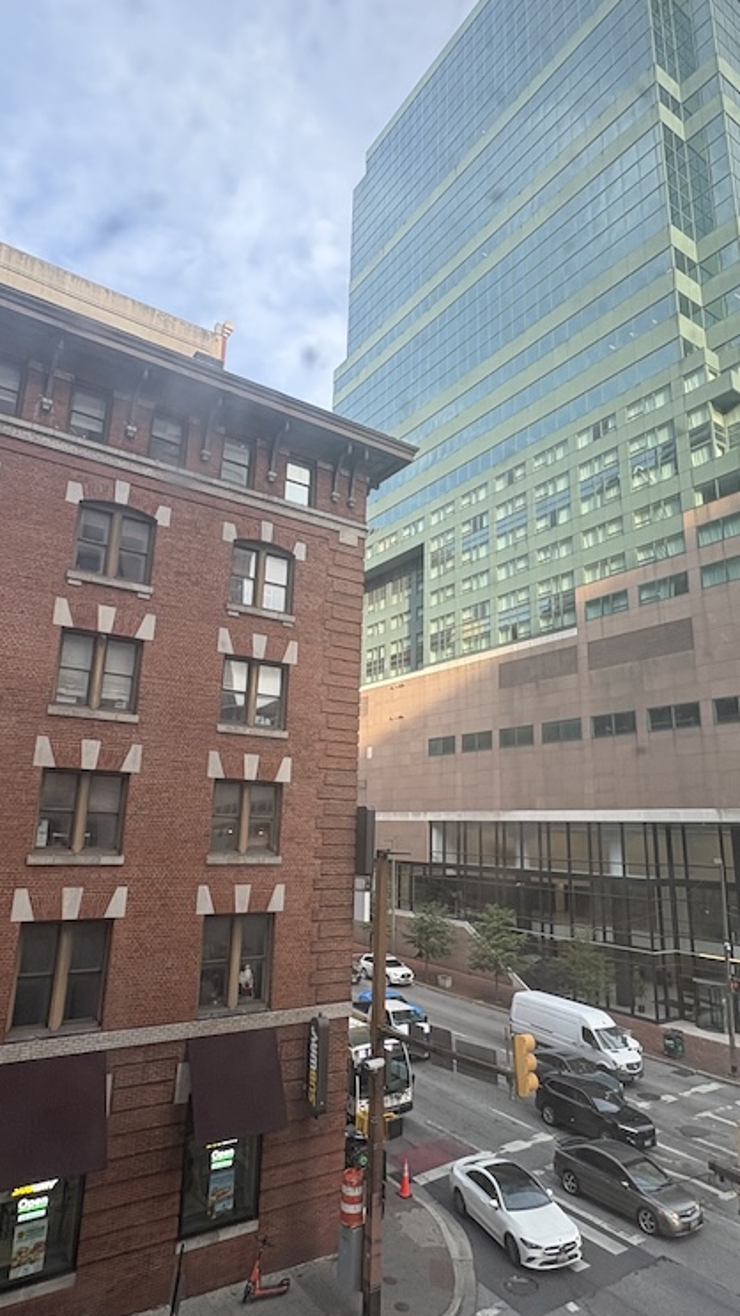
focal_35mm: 21
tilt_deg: +14.2
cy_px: 646
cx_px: 372
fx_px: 733
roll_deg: -1.1
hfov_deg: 53.6
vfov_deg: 83.9
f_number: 2.2
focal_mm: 2.22
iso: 50
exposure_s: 1/108
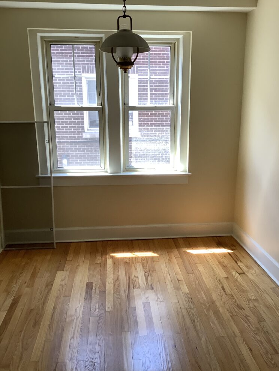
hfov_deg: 44.2
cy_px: 189
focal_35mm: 32
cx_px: 144
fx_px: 344
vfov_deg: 56.8
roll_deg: -0.8
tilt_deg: -13.7
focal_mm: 3.3
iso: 80
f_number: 2.4
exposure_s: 1/120
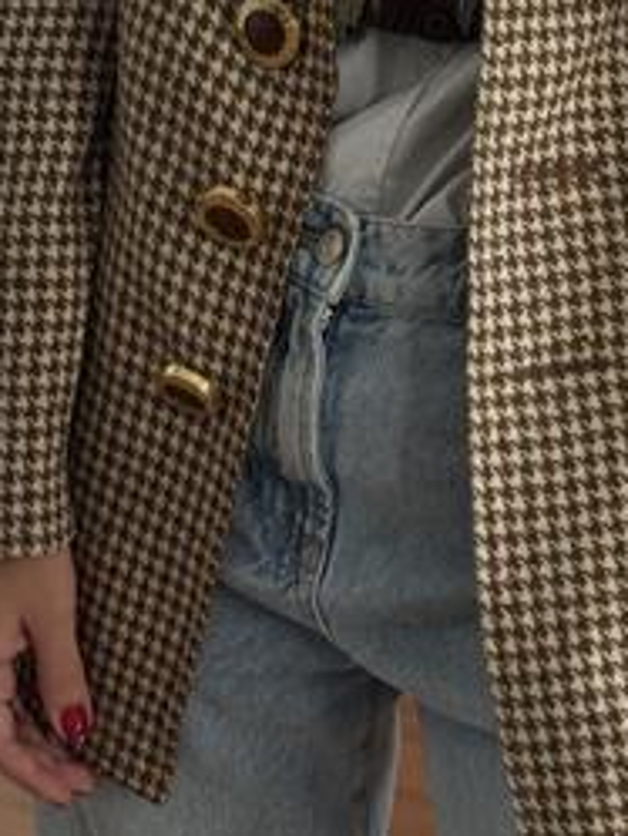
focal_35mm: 100
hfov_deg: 14.7
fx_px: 2417
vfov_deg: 19.3
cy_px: 116
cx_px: 510
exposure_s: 1/100
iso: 200
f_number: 1.78
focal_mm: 6.76
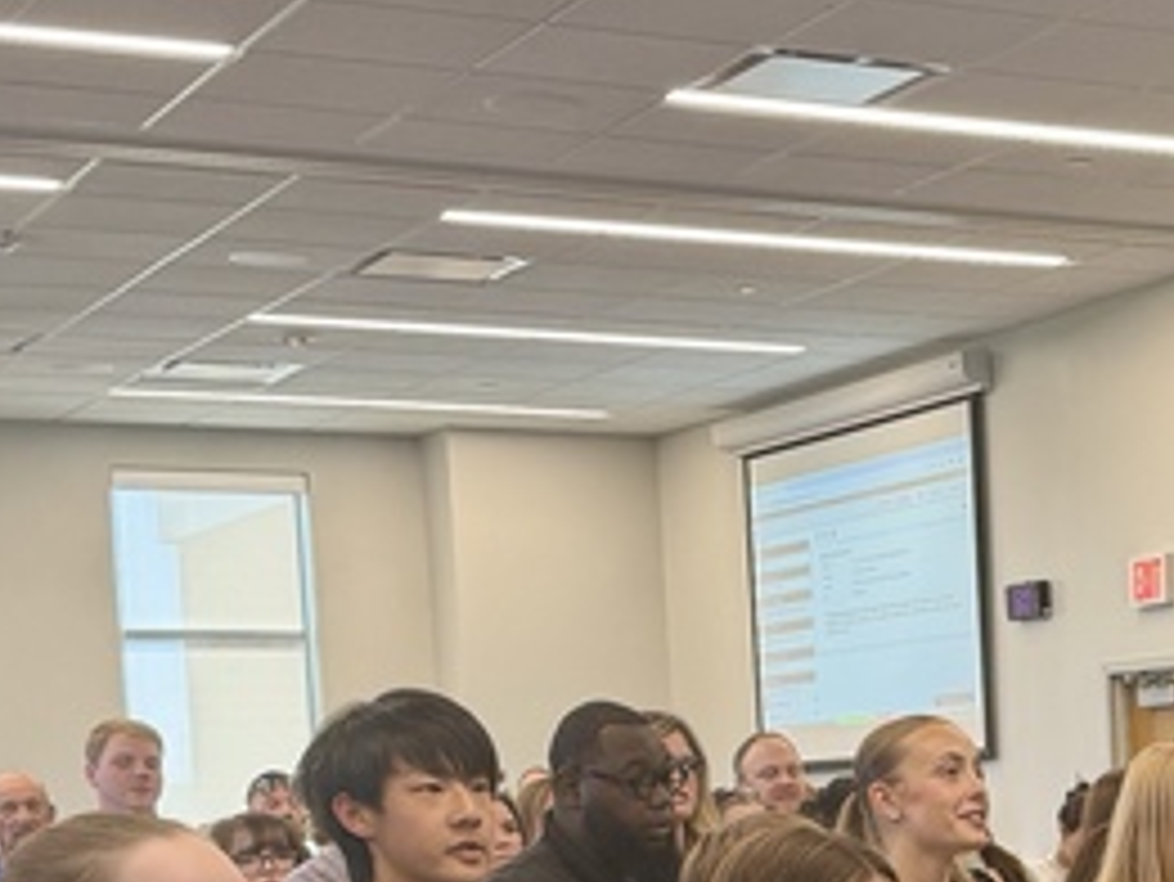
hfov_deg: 20.0
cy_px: 1058
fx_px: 3189
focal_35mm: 94
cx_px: 1255
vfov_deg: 15.2
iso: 160
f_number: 1.78
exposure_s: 1/120
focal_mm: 6.76
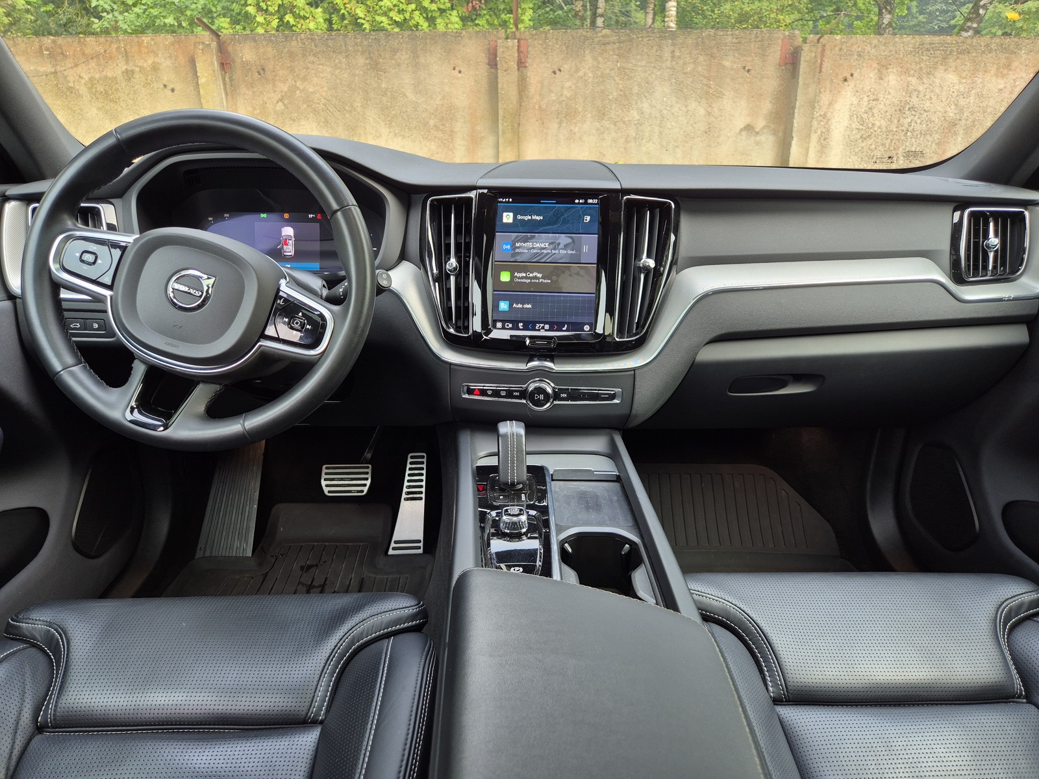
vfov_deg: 58.9
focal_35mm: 23
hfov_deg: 73.9
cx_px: 520
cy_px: 390
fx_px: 690
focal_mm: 5.4
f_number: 1.8
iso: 50
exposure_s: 1/50
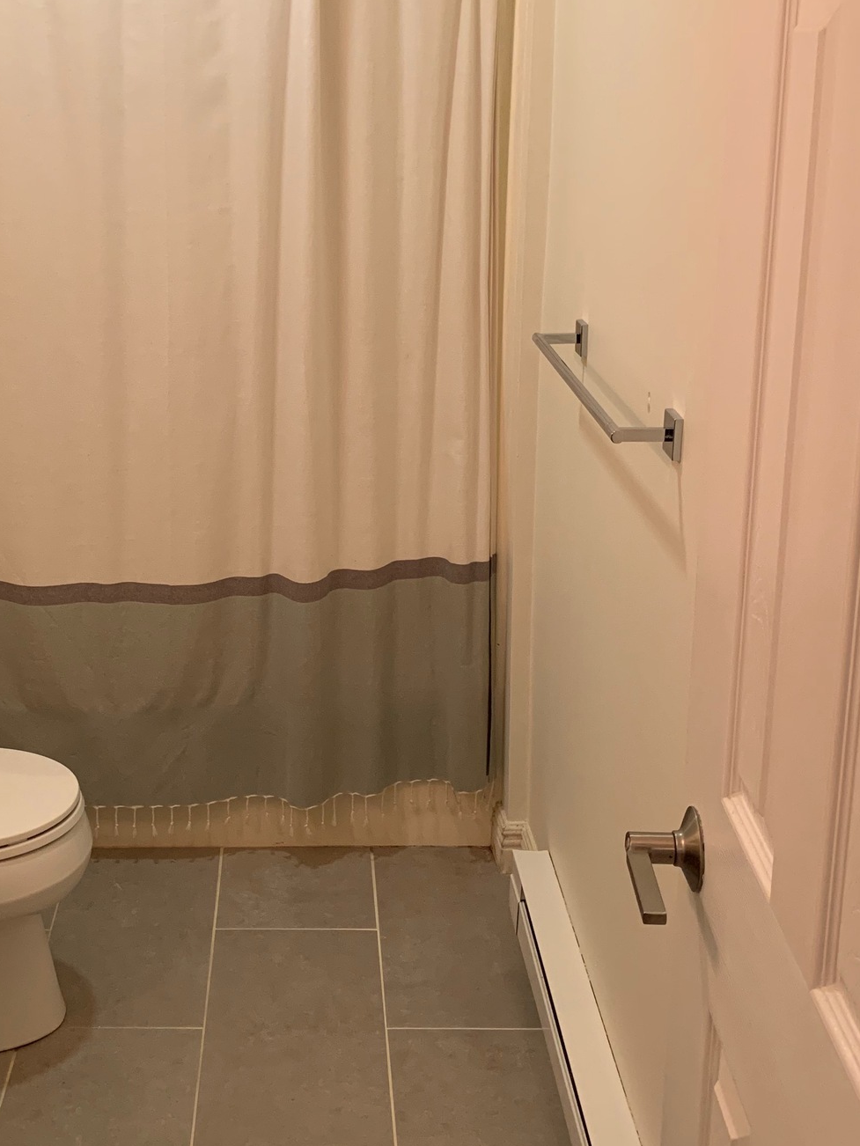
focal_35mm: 46
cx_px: 249
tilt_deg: -14.1
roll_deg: +0.6
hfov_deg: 31.1
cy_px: 460
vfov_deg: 41.1
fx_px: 1523
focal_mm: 4.25
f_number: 1.8
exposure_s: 1/60
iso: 160
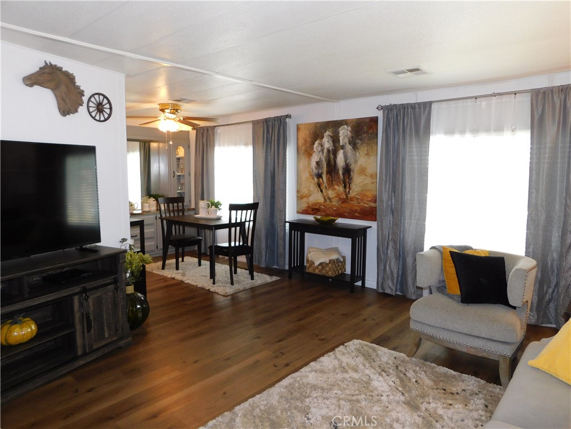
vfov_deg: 56.8
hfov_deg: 71.6
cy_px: 214
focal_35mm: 24
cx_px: 286
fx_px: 396
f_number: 3
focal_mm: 4.1
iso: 200
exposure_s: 1/30
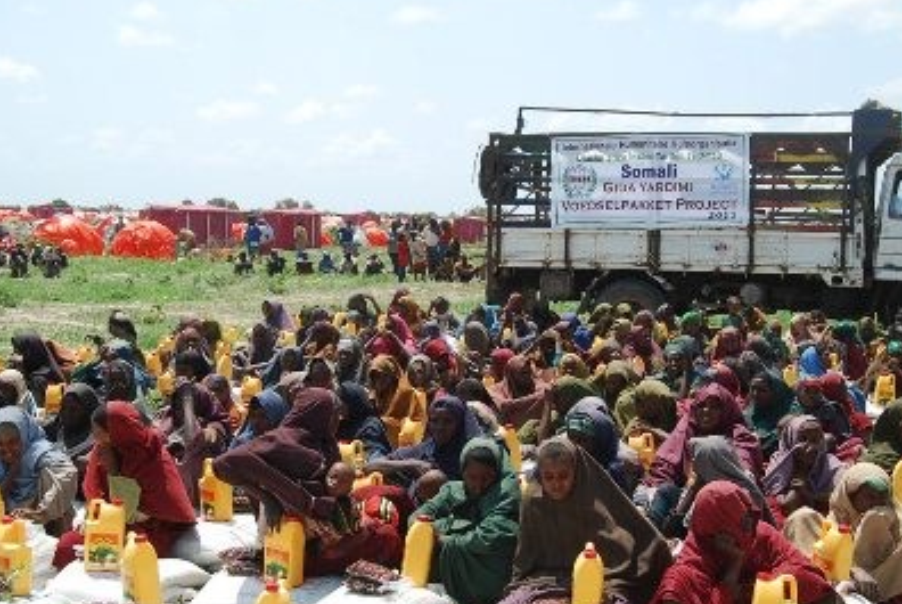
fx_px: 1318
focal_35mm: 53
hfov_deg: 37.7
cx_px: 485
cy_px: 317
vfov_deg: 25.8
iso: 100
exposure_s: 1/200
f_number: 7.1
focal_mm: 31
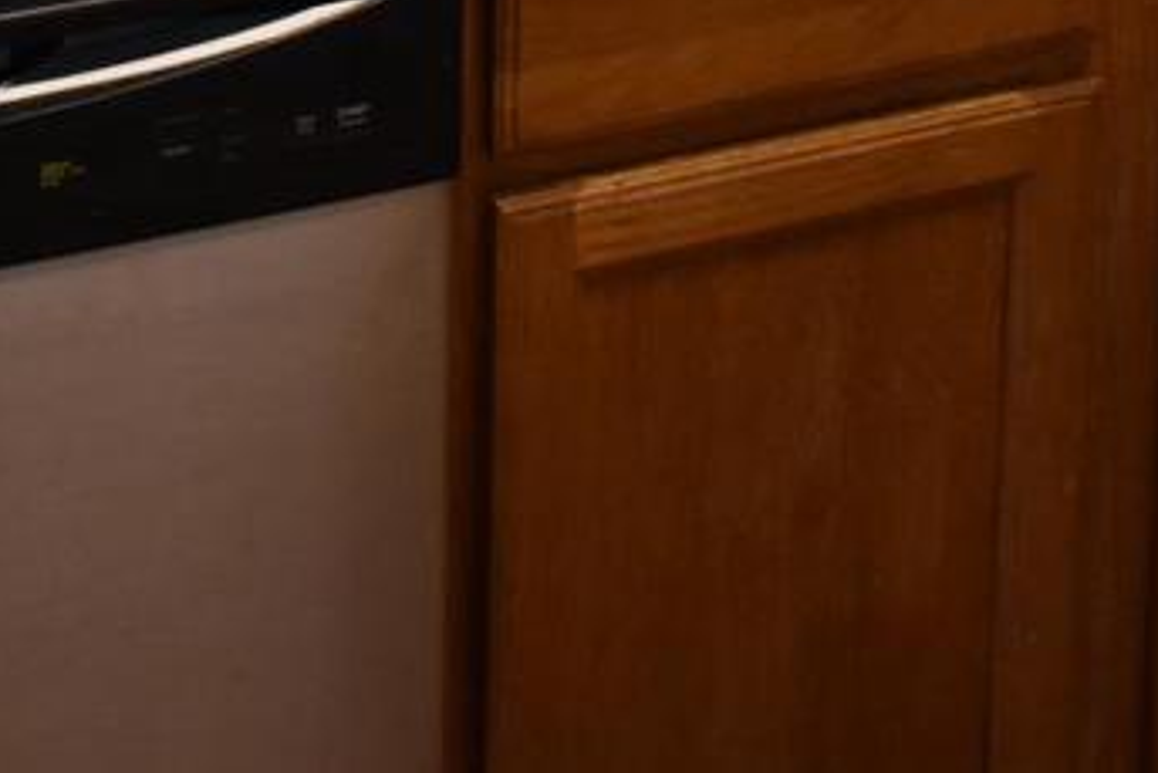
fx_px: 4055
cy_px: -810
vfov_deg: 10.0
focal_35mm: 126
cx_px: 307
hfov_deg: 16.2
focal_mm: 20
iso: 800
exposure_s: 1/125
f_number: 3.5
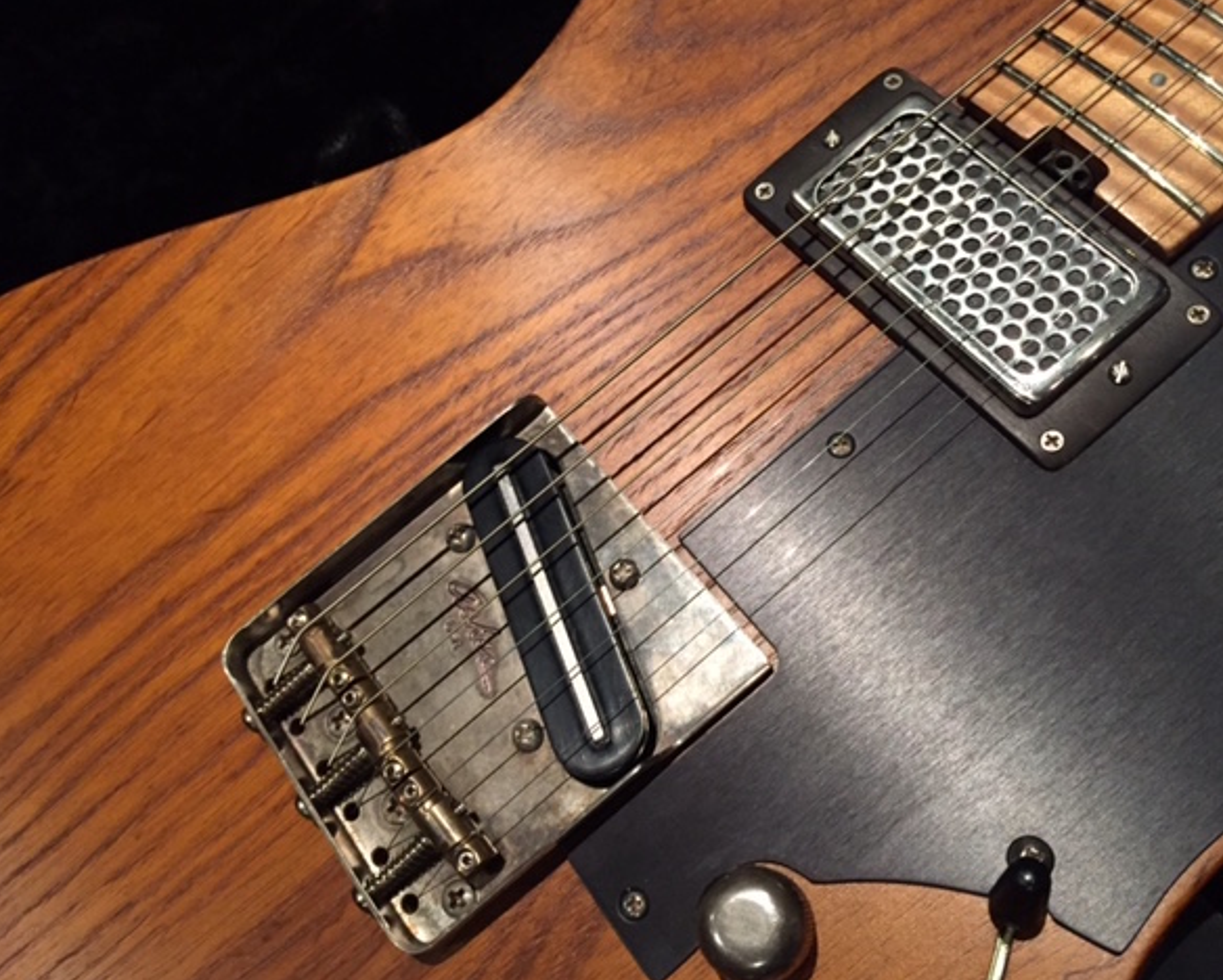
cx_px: 620
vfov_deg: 47.2
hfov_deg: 57.1
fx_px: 1123
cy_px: 494
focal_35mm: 31
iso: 250
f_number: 2.2
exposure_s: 1/15
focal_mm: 4.15
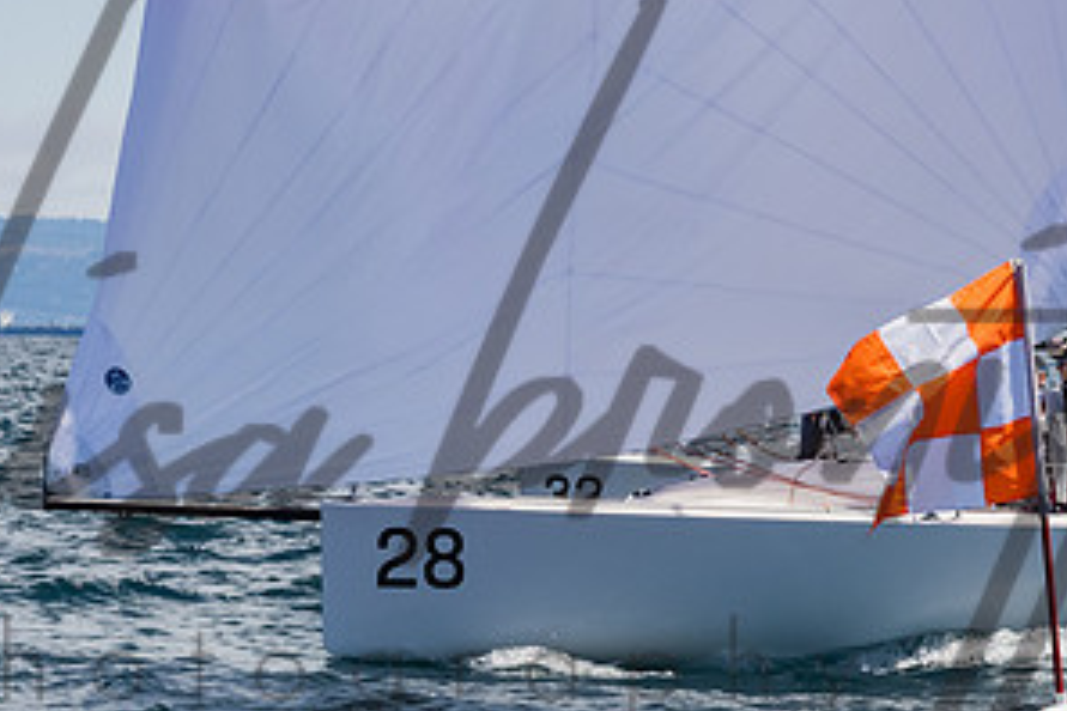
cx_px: 701
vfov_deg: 4.8
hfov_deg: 7.2
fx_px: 8506
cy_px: 399
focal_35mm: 287
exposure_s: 1/1000
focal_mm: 98
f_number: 14
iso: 640
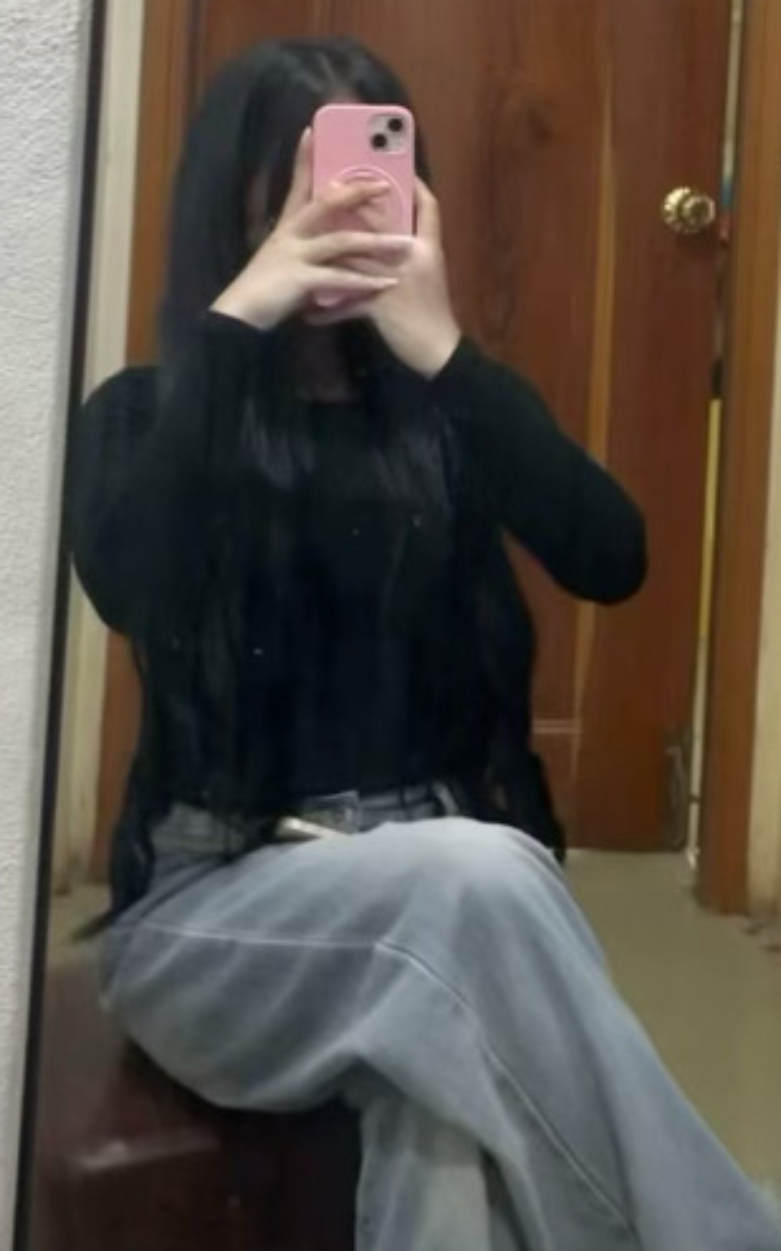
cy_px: 205
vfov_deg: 34.3
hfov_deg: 22.7
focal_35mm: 57
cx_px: 463
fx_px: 1943
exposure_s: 1/60
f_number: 1.5
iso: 125
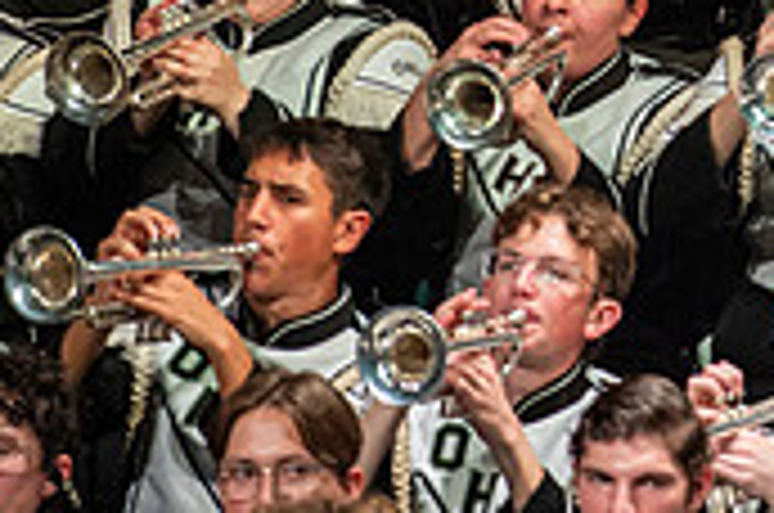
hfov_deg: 2.0
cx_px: 1197
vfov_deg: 1.4
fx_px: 21717
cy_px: -333
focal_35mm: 1012
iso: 5000
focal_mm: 300
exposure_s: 1/400
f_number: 5.6
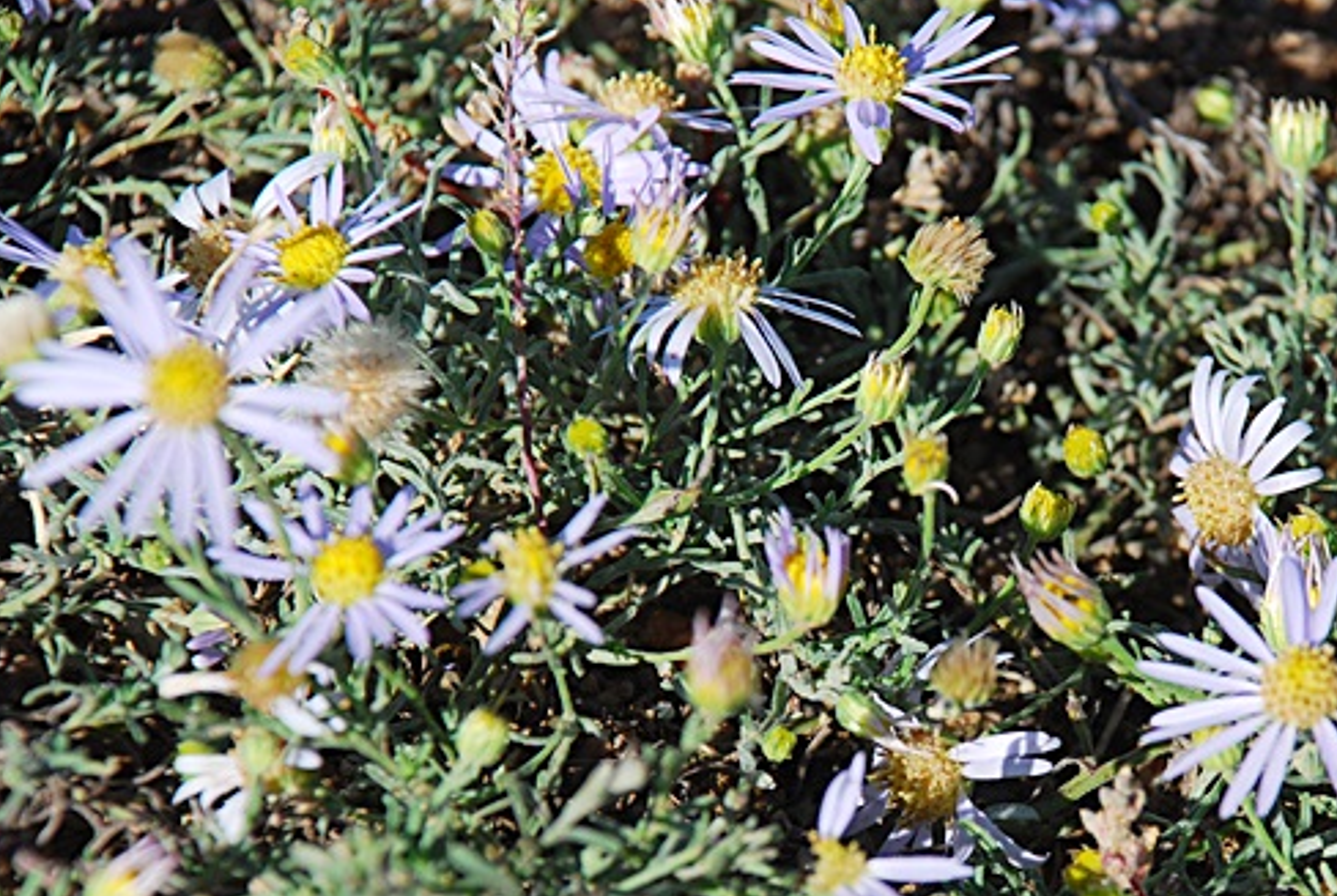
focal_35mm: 332
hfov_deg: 6.2
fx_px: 12342
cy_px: 649
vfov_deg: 4.2
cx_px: 948
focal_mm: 135
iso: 110
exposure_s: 1/320
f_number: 6.3
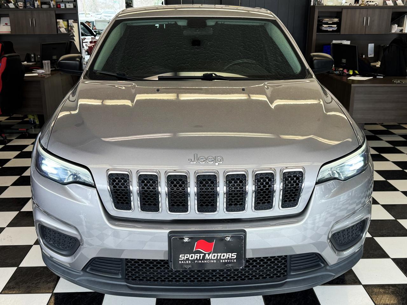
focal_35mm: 38
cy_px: 152
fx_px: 447
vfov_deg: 37.7
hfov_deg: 49.0
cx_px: 204
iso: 50
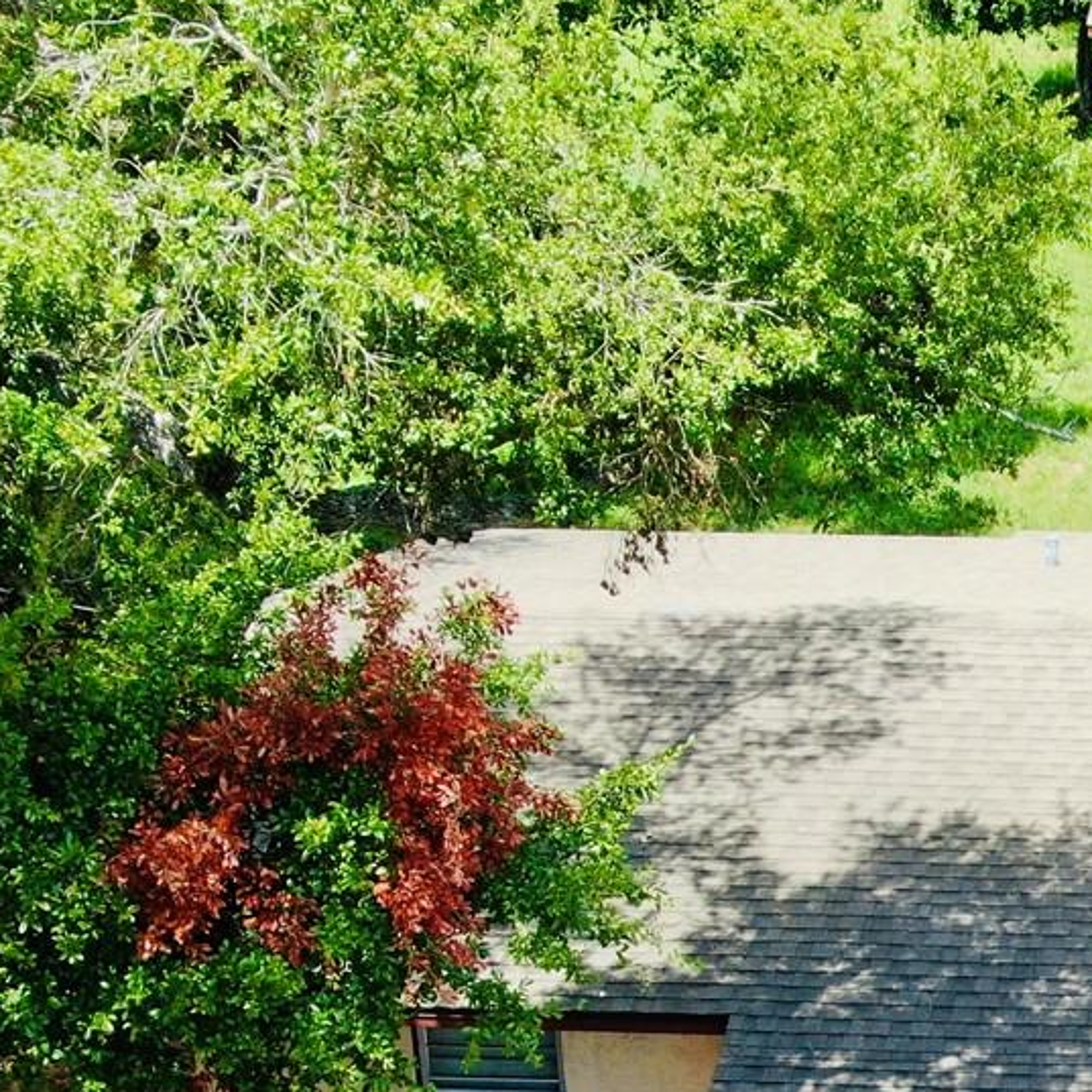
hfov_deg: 15.6
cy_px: 933
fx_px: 3855
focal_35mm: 108
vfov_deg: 16.0
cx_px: 1251
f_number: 3.5
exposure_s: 1/320
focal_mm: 7.07
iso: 100
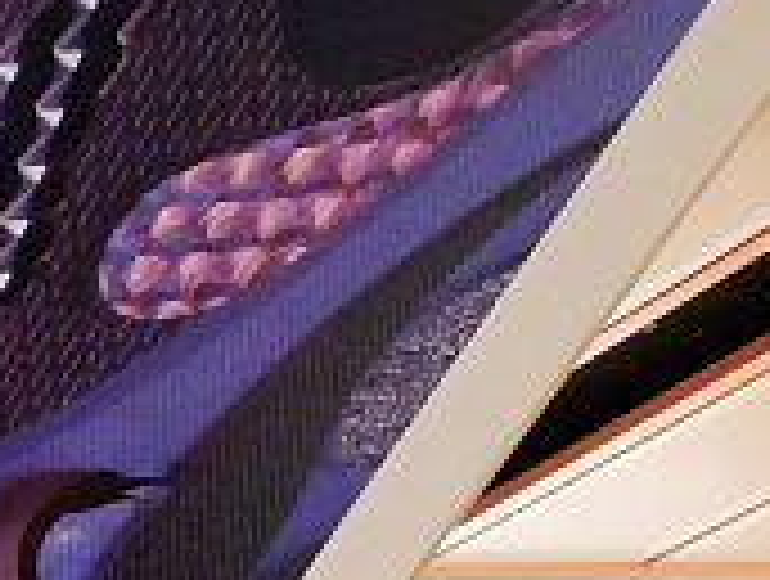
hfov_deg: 10.6
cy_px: 1138
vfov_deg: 13.2
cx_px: -1711
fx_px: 2185
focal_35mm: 98
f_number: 4
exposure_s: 1/50
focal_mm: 7
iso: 3200
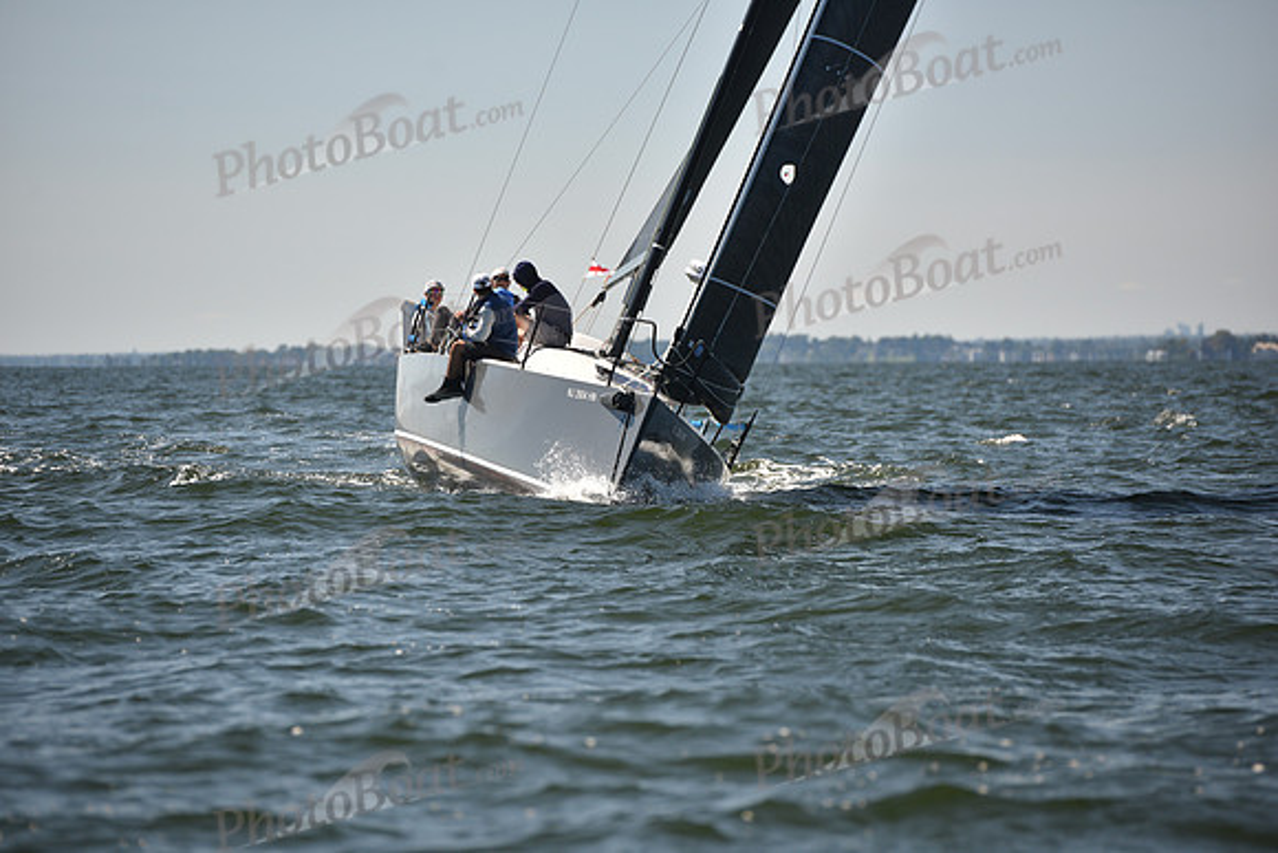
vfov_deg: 6.9
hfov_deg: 10.3
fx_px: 7101
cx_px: 639
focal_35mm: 200
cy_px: 426
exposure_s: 1/800
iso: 250
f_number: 4.5
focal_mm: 200
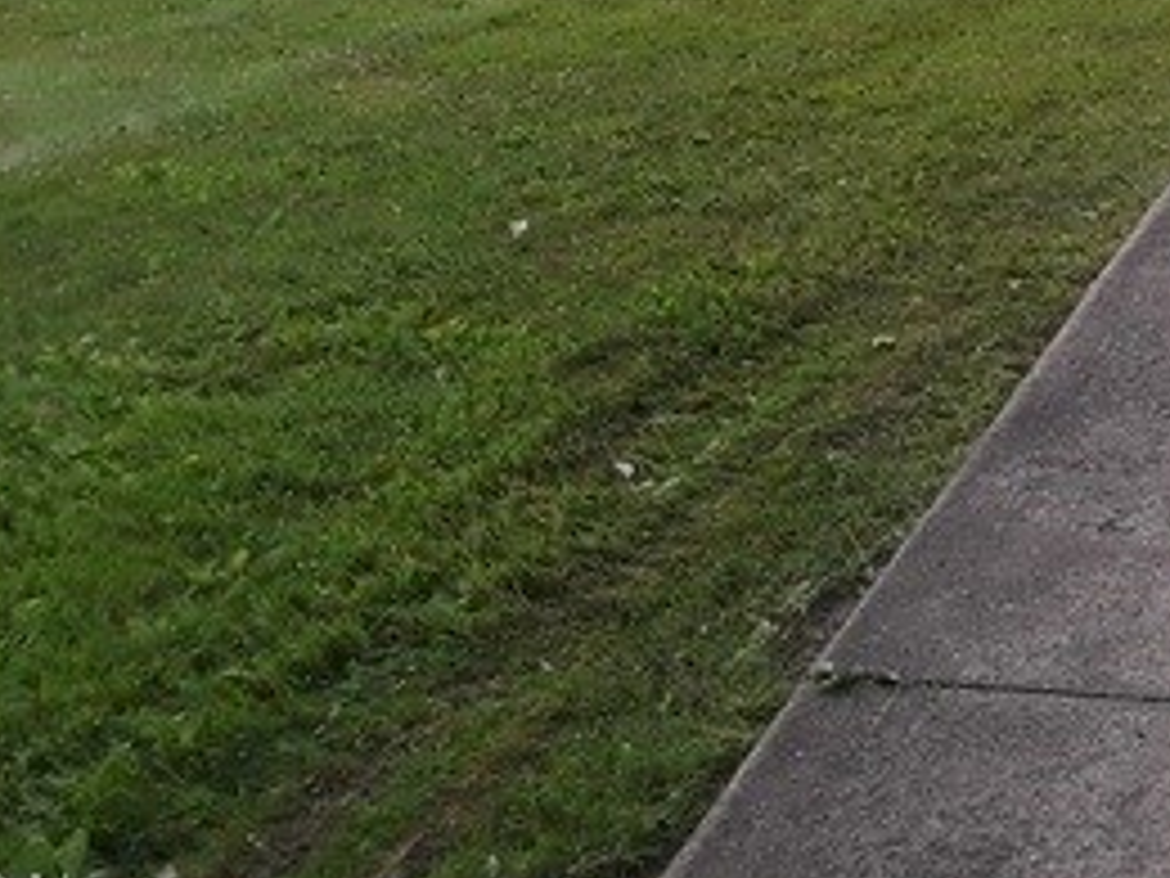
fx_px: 2332
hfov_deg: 25.9
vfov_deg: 20.2
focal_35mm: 69
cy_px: -135
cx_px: 1310
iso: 50
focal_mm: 2.9
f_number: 1.9
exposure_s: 1/120
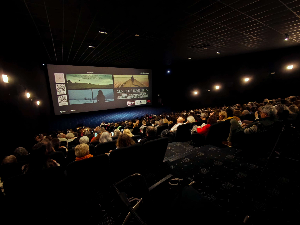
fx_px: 130
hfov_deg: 98.2
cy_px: 112
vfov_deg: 81.7
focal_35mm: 15
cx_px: 150
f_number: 2.2
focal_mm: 1.65
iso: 1650
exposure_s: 1/20
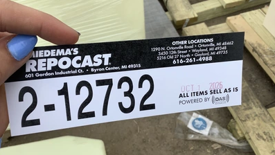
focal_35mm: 34
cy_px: 82
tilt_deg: -52.1
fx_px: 248
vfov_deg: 34.7
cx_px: 138
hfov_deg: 58.0
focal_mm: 3.3
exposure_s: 1/696
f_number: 2.4
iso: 25
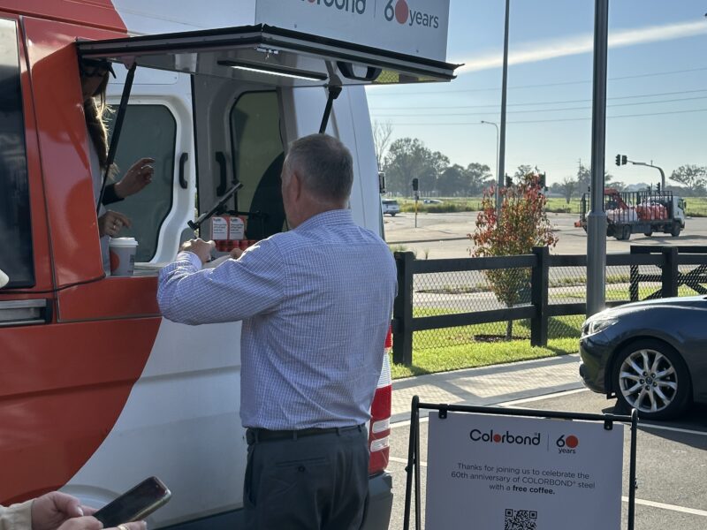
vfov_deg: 30.3
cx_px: 354
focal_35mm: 48
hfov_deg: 39.7
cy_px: 265
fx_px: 980
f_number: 1.78
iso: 64
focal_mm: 6.86
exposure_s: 1/2358
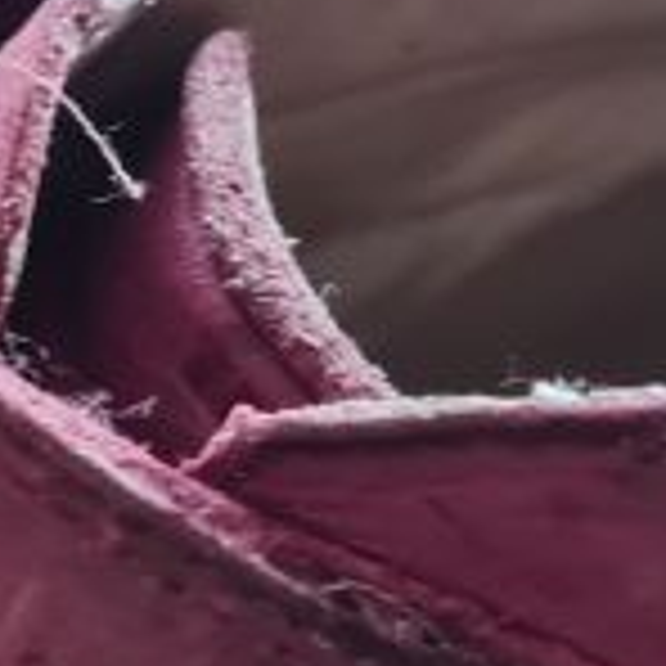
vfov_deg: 11.1
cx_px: -274
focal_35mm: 155
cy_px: 752
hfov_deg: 10.9
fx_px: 3374
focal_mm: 5.4
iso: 320
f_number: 1.8
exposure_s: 1/50
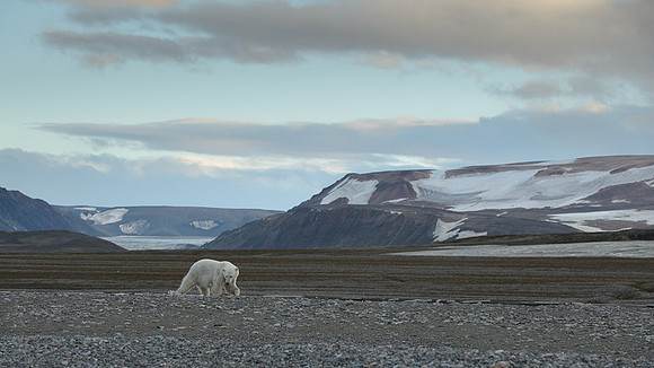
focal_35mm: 129
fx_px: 2240
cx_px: 303
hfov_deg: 16.6
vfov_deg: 9.4
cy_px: 209
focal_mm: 112
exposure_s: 1/2000
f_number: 5.6
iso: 2500
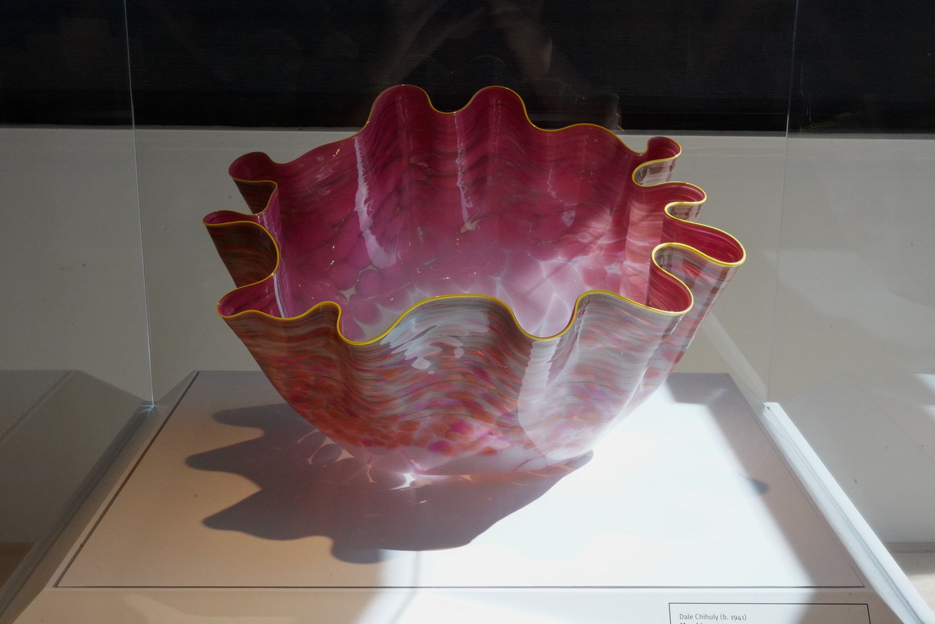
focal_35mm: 42
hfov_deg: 46.4
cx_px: 468
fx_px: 1091
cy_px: 312
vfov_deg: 31.9
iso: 6400
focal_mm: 42
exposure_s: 1/100
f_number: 29
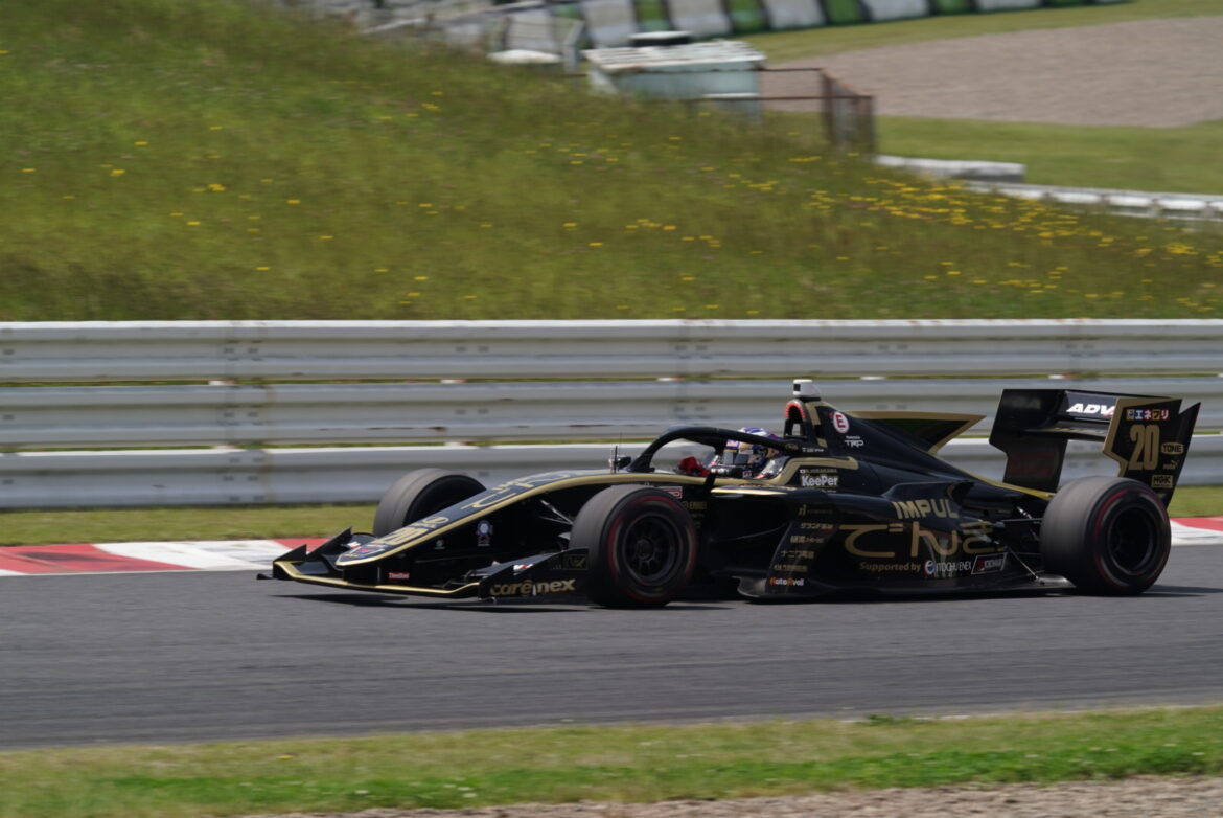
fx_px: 12749
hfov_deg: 5.5
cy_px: 409
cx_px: 612
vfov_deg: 3.7
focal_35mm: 375
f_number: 11
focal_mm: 375
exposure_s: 1/500
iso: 320
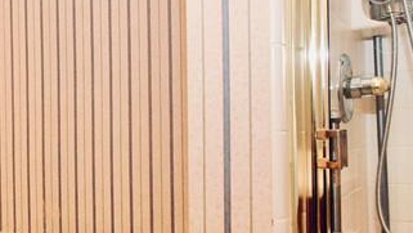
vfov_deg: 24.0
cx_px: 84
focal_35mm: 50
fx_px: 548
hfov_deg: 39.7
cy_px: 95
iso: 1000
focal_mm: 10
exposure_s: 1/125
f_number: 5
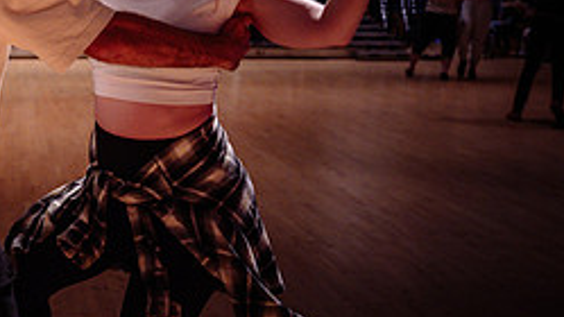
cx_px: -12
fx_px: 927
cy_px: 115
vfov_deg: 19.4
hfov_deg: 31.1
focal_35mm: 62
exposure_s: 1/160
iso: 1000
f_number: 2.8
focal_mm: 24
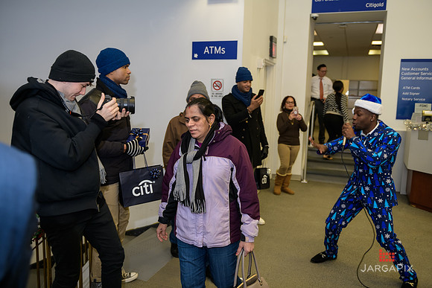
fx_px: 384
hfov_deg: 58.7
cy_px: 144
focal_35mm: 32
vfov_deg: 41.1
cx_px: 216
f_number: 3.2
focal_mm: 32
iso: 400
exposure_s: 1/125
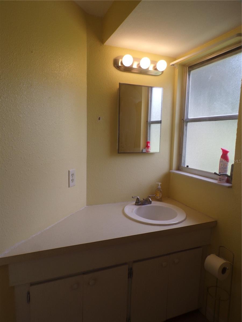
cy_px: 161
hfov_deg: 56.8
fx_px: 224
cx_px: 121
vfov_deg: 71.6
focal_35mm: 24
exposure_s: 1/56
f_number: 4.3
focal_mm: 4.3
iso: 80
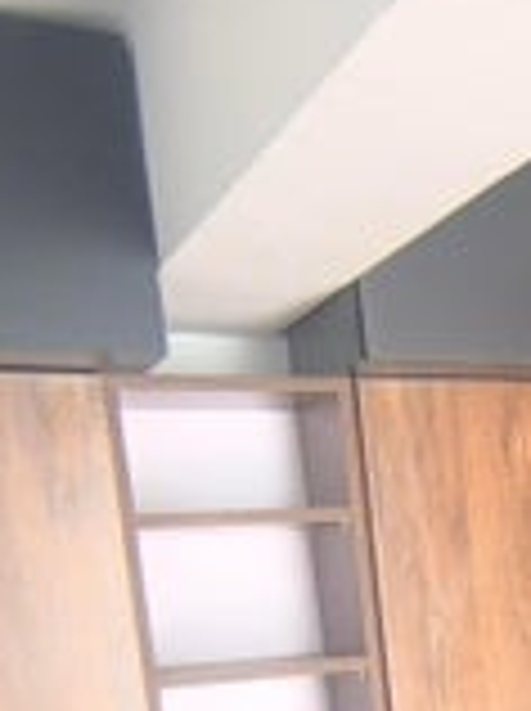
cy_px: 868
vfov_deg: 26.3
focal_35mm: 65
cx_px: 756
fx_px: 1333
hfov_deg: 20.0
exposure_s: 1/50
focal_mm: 1.65
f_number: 2.2
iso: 50
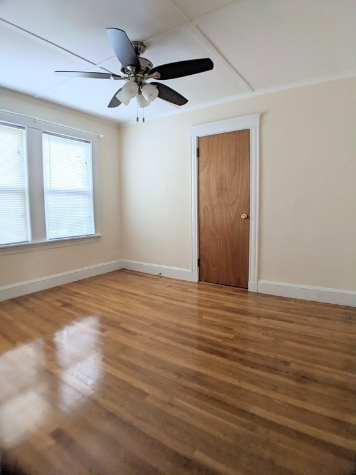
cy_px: 238
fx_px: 370
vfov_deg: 65.3
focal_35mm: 27
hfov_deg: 51.4
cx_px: 178
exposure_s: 1/23.8
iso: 179
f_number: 1.73
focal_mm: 4.38
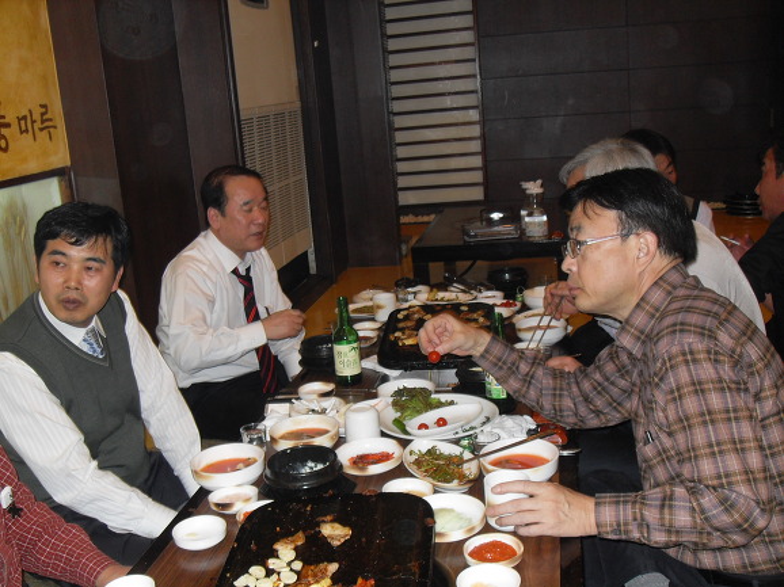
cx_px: 392
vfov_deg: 38.6
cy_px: 294
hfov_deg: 50.2
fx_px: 838
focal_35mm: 37
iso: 100
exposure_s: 1/45
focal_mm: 6.3
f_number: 2.8
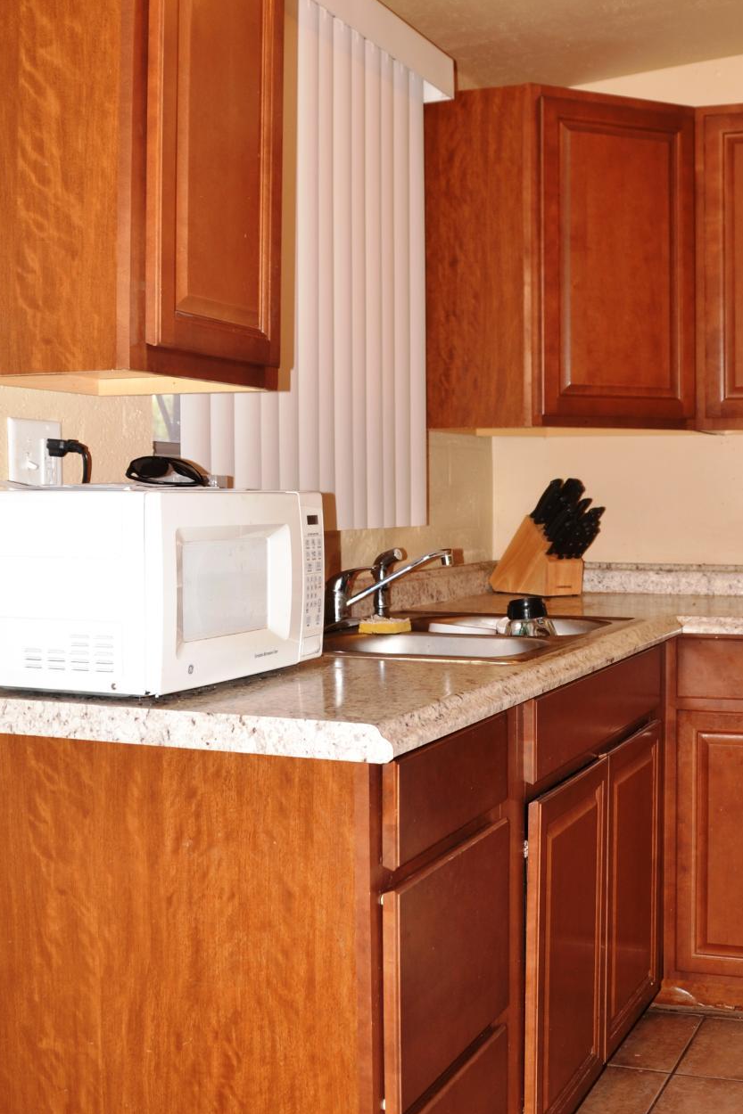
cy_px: 545
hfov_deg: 27.9
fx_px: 1486
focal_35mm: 48
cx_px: 502
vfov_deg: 41.1
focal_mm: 20
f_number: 3.5
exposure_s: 1/60
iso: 100
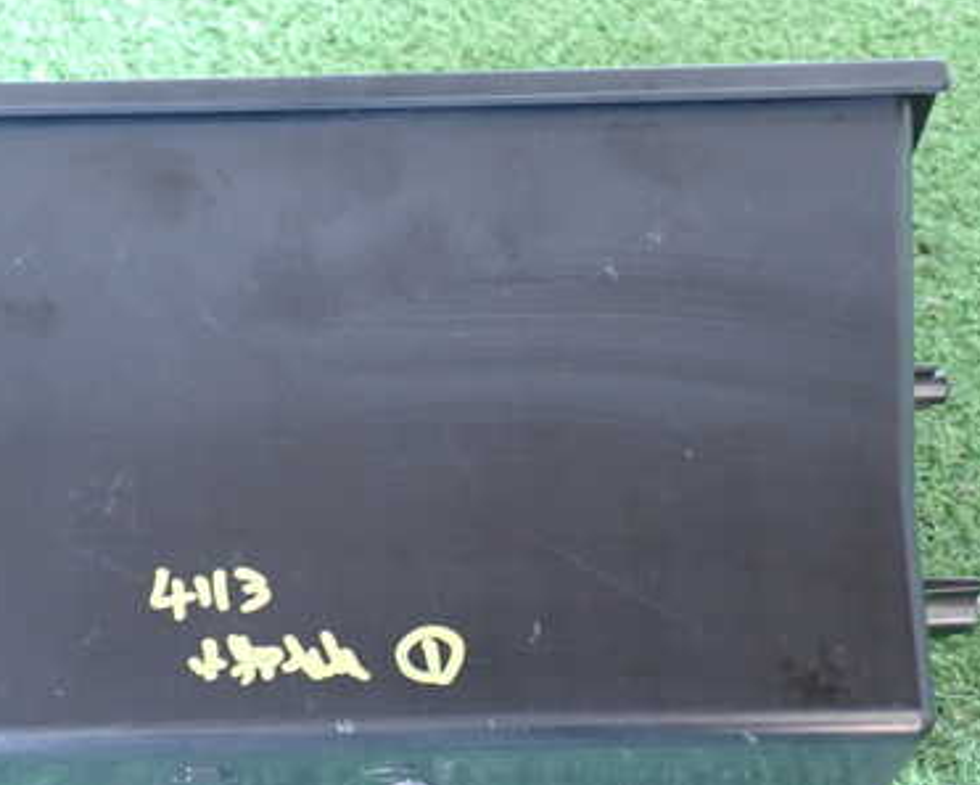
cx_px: 396
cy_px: 447
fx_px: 1741
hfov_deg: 31.4
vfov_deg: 25.4
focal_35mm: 60
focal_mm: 6.83
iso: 800
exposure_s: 1/40
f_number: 2.7
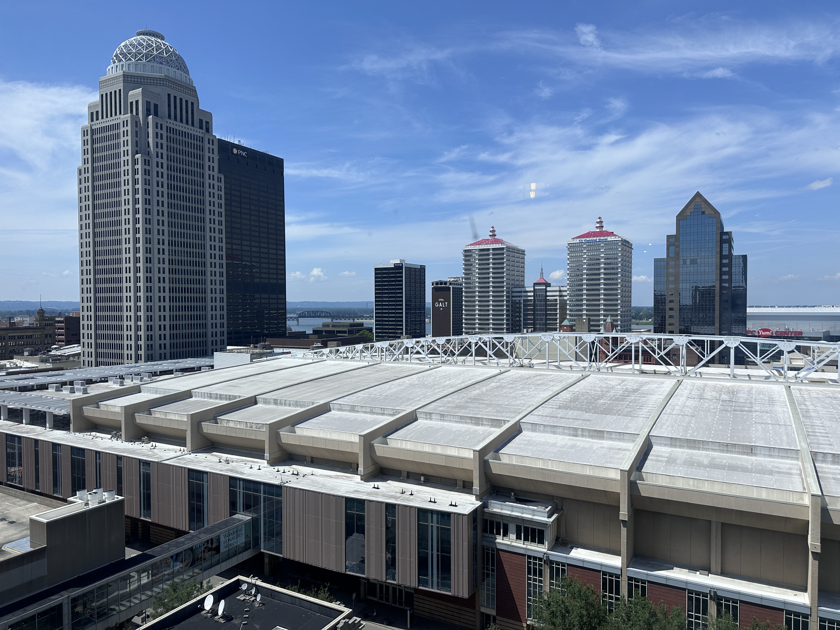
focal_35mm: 24
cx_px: 420
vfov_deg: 56.8
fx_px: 582
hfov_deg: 71.6
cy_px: 315
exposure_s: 1/6211
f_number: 1.78
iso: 80
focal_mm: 6.86
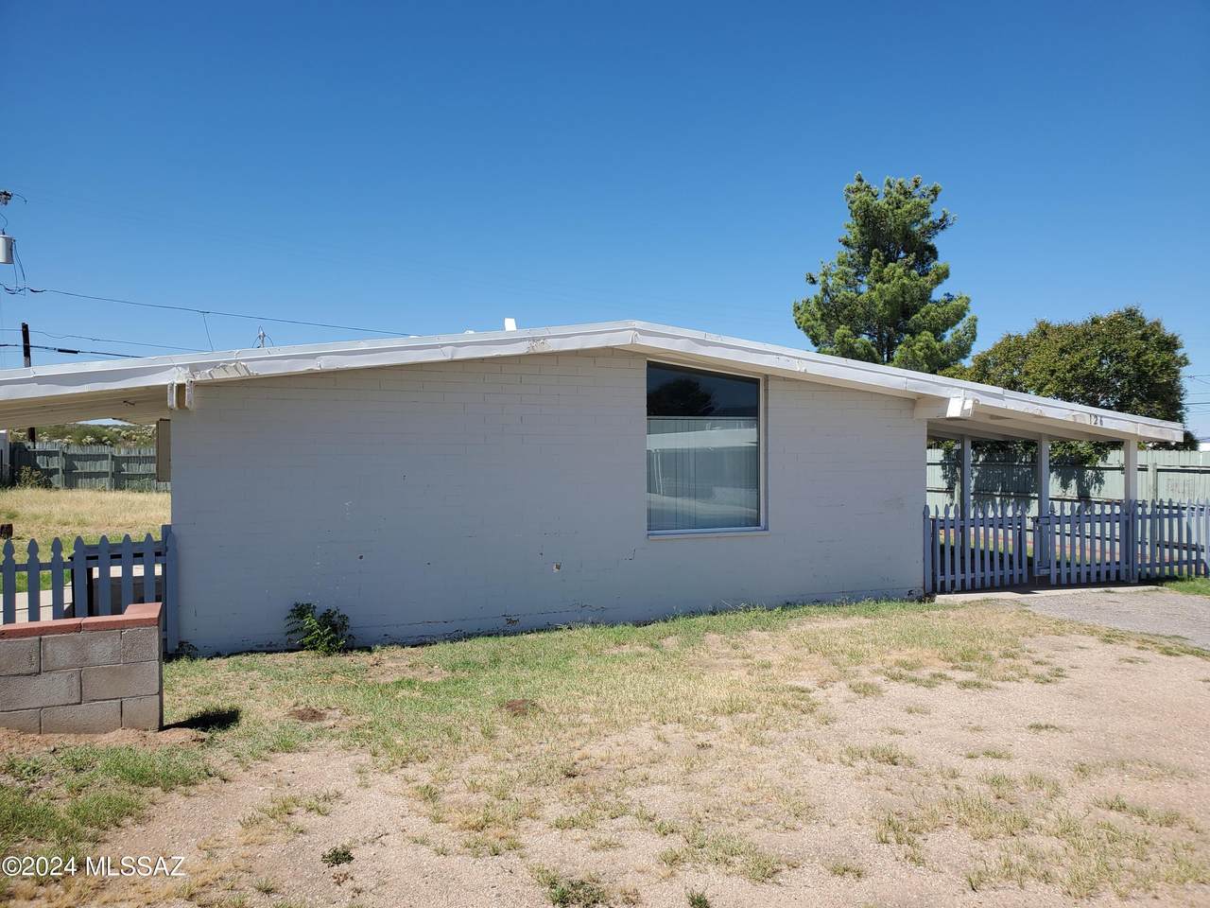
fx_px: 909
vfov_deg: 53.1
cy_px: 454
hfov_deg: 67.3
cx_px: 605
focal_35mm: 26
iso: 50
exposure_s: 1/1690
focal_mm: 4.3
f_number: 2.4
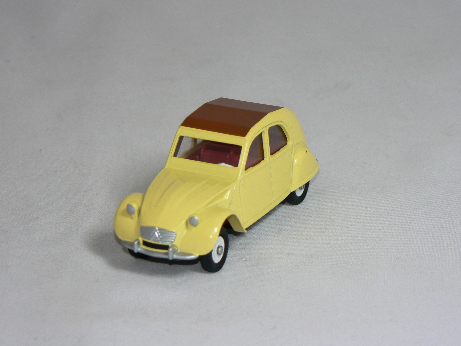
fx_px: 1731
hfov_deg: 15.2
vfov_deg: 11.4
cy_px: 173
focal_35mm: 130
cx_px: 230
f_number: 3.2
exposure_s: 1/60
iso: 80
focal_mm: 21.6
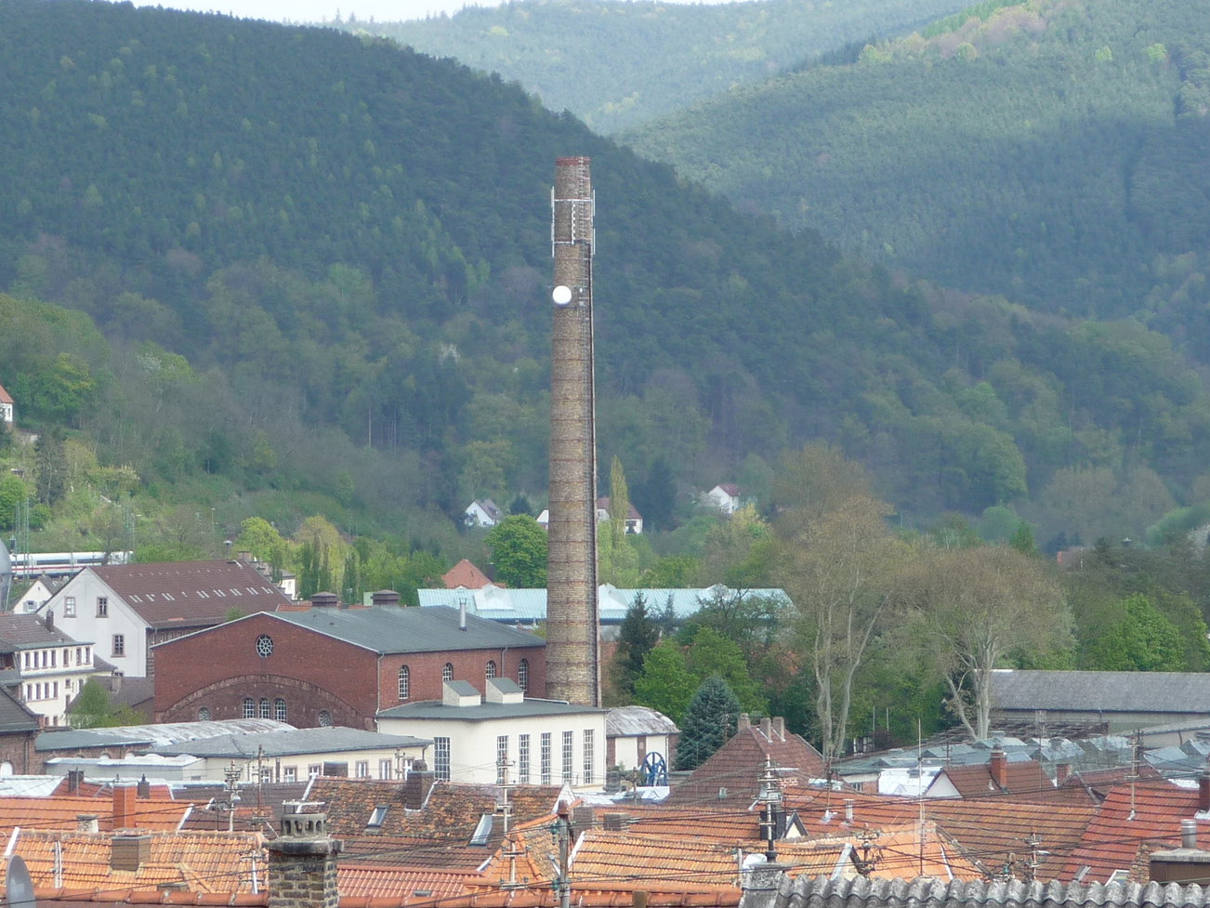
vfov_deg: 8.6
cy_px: 394
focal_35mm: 172
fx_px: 6013
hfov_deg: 11.5
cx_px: 491
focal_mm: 17.5
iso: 100
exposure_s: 1/250
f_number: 4.7
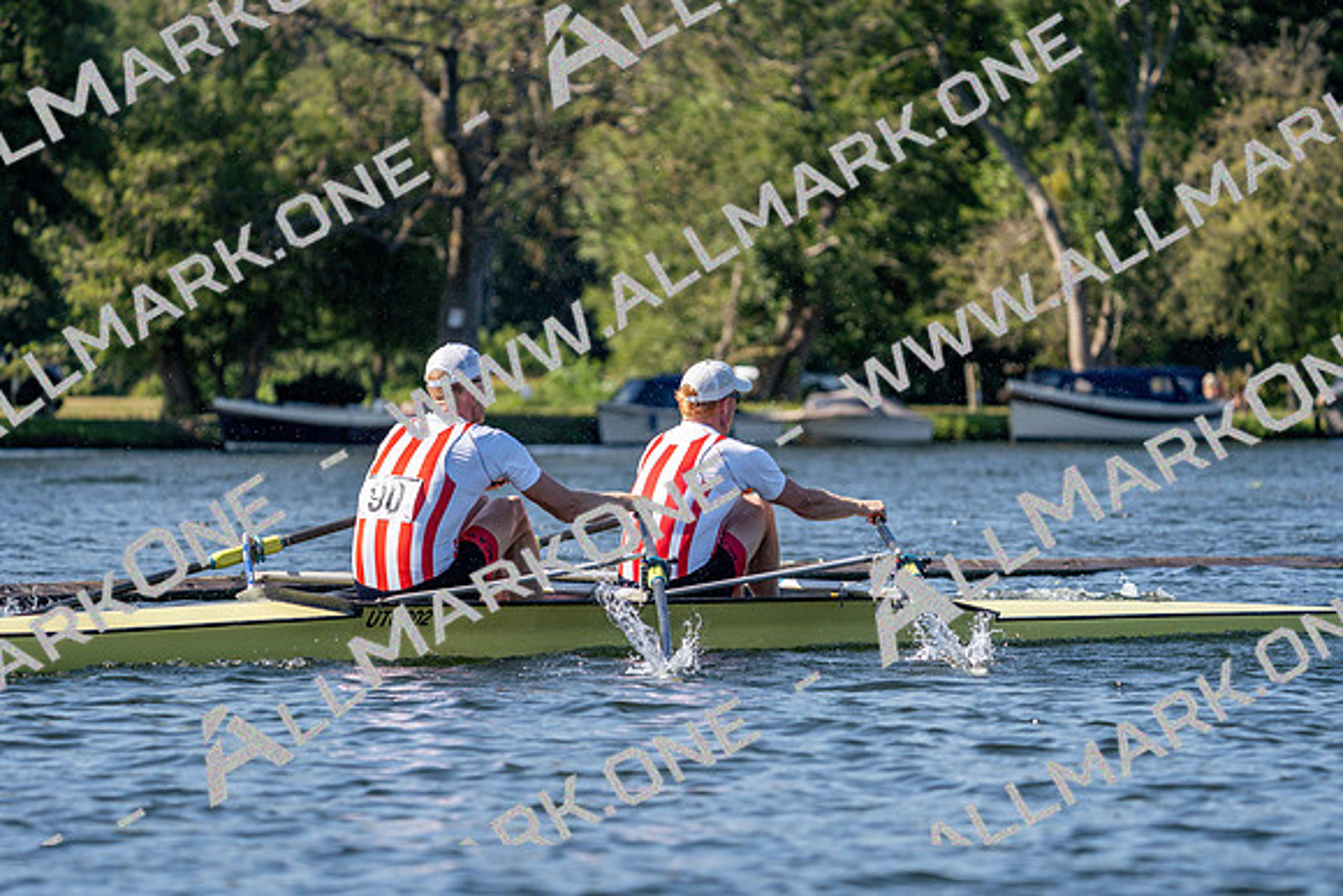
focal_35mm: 245
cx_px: 672
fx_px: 9142
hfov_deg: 8.4
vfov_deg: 5.6
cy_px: 448
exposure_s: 1/1600
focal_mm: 245
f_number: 5.6
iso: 320
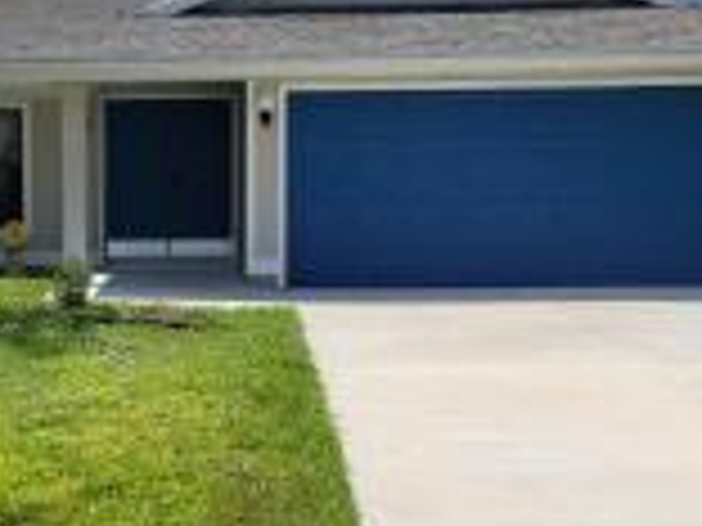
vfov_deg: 22.8
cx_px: 135
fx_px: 1298
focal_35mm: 64
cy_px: 360
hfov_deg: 29.5
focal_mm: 7
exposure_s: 1/1314
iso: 20
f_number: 1.8
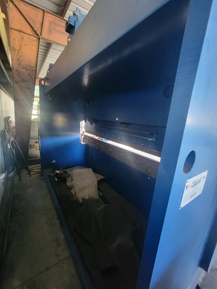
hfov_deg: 89.9
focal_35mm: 13
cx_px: 108
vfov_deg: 106.2
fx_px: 109
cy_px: 144
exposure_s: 1/24
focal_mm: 2.2
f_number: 2.2
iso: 1000
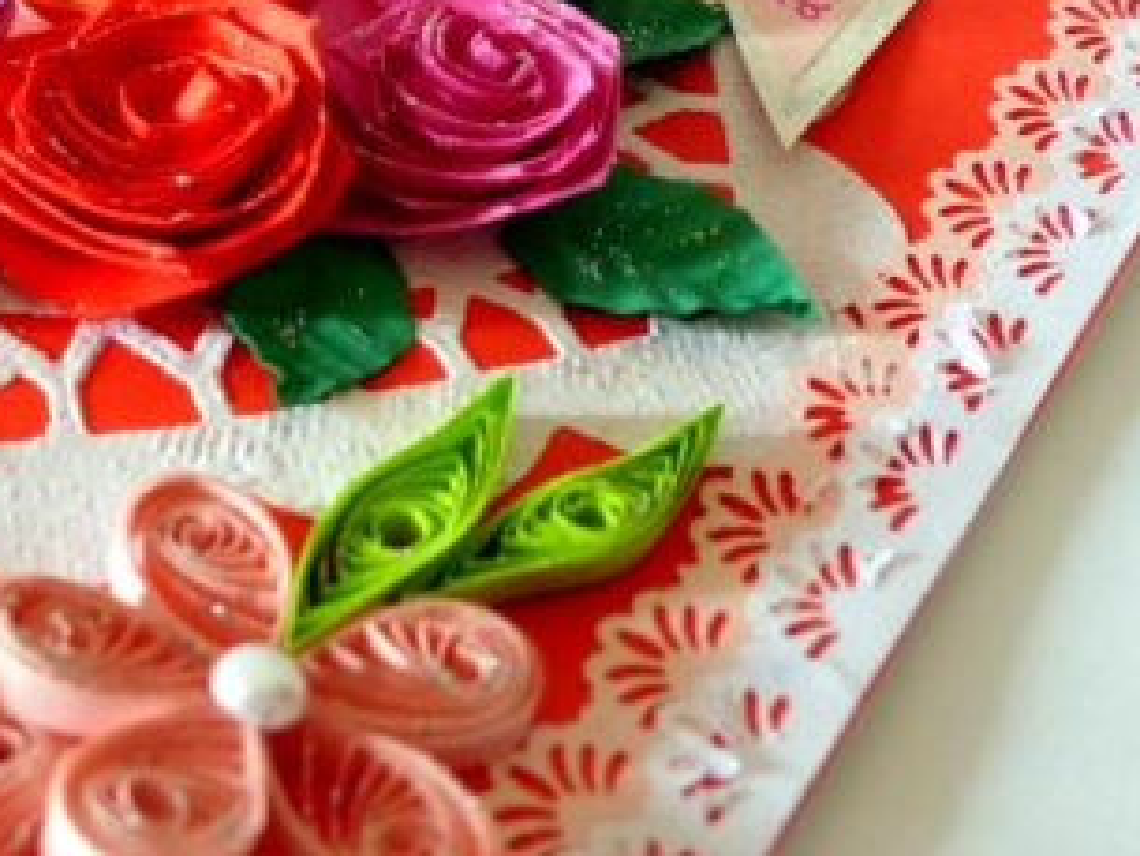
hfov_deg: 29.4
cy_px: 142
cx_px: 112
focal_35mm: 63
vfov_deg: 22.9
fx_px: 2076
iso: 250
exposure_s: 1/60
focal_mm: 5.7
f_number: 2.8
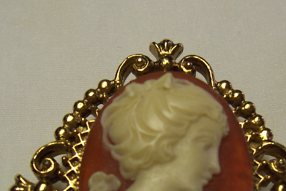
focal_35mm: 73
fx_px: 580
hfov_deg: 27.6
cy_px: 195
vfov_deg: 18.2
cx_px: 182
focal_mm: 5.6
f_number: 2.8
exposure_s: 1/180
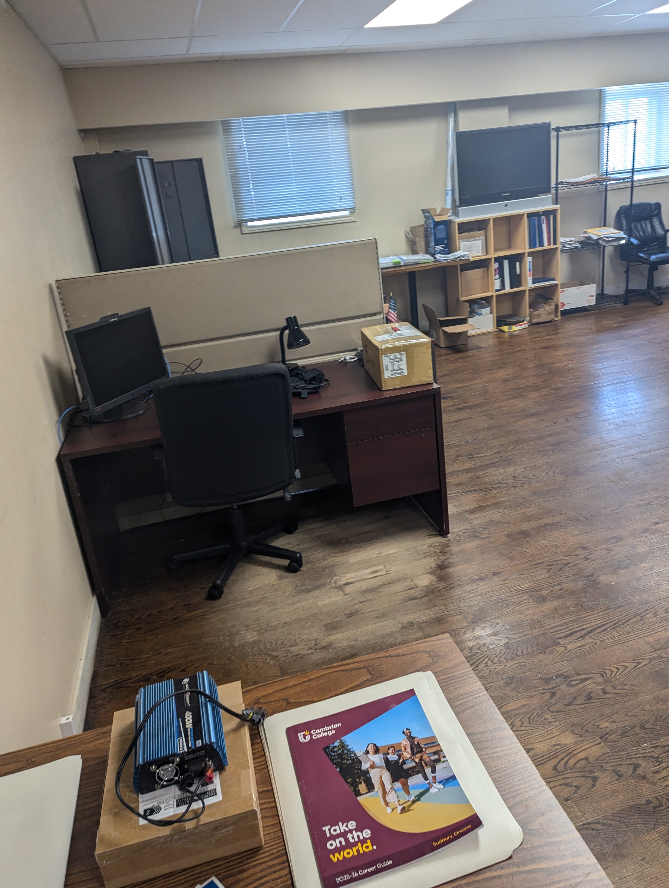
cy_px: 418
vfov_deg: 67.2
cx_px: 357
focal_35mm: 26
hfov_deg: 53.1
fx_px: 668
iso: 143
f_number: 1.85
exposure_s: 1/120
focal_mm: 6.81
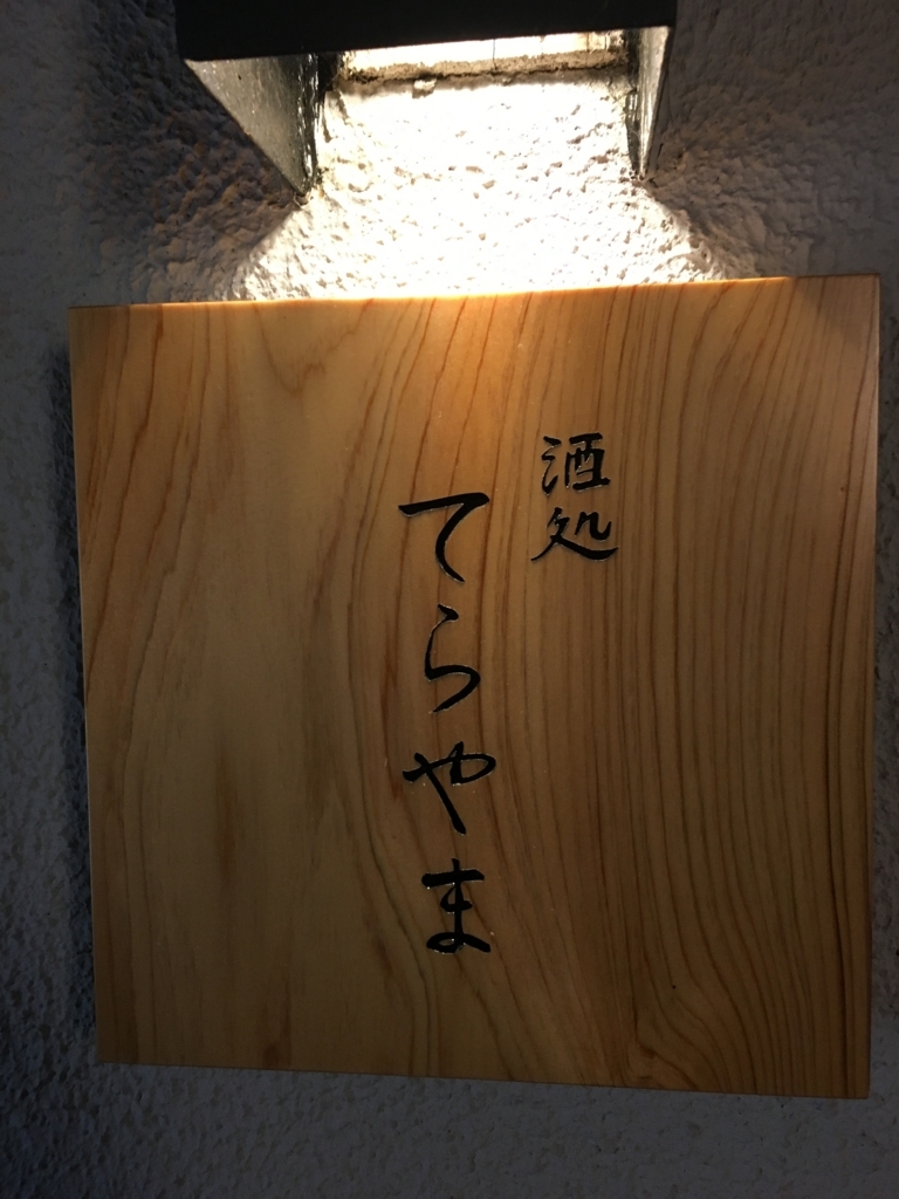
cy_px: 600
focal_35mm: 29
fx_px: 1004
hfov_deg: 48.2
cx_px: 450
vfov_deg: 61.7
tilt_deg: -3.8
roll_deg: +1.0
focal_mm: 4.15
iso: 125
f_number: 2.2
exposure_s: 1/30
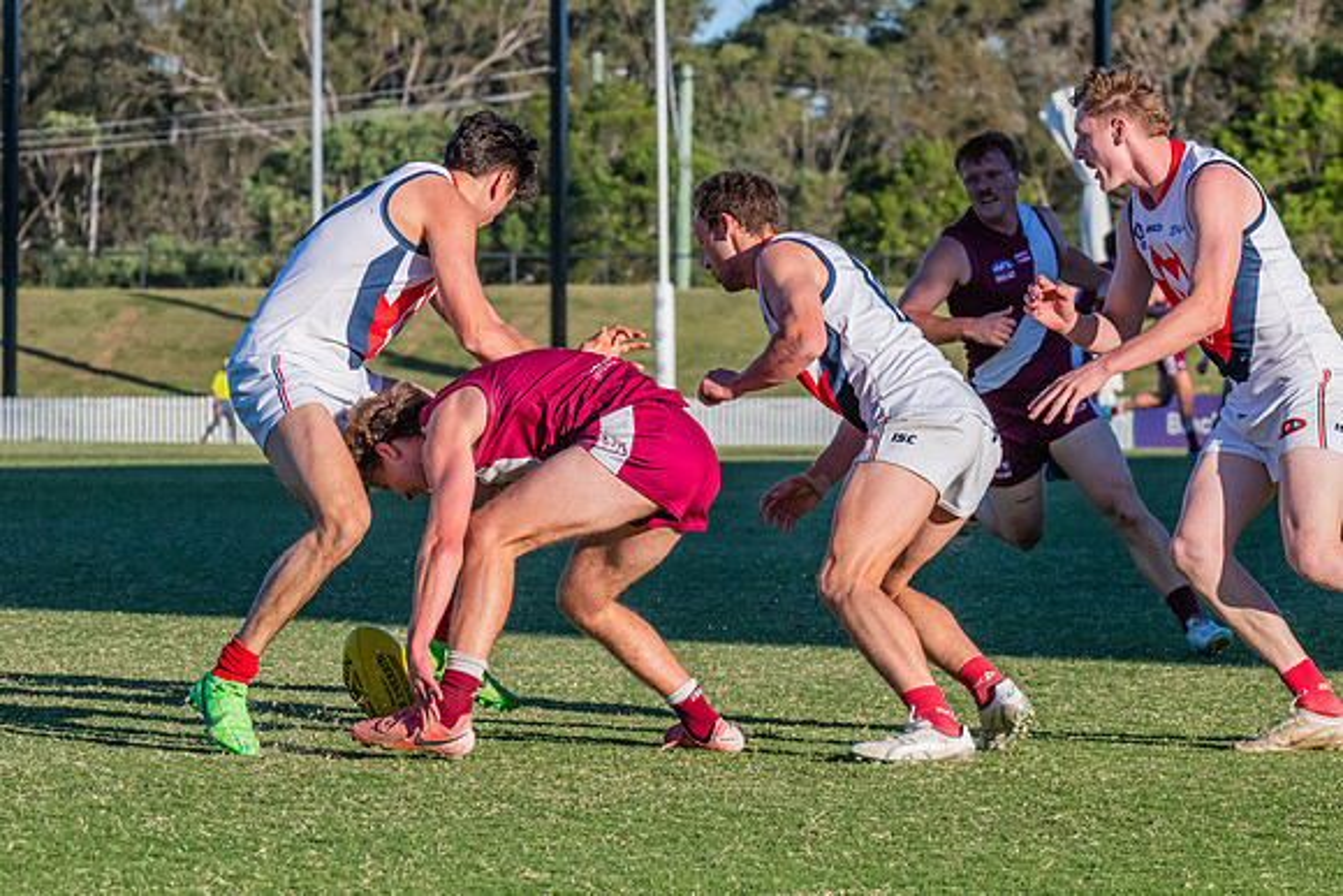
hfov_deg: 9.8
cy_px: 436
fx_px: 7797
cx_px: 526
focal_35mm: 209
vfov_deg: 6.6
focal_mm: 170
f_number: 11
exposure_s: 1/1250
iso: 800
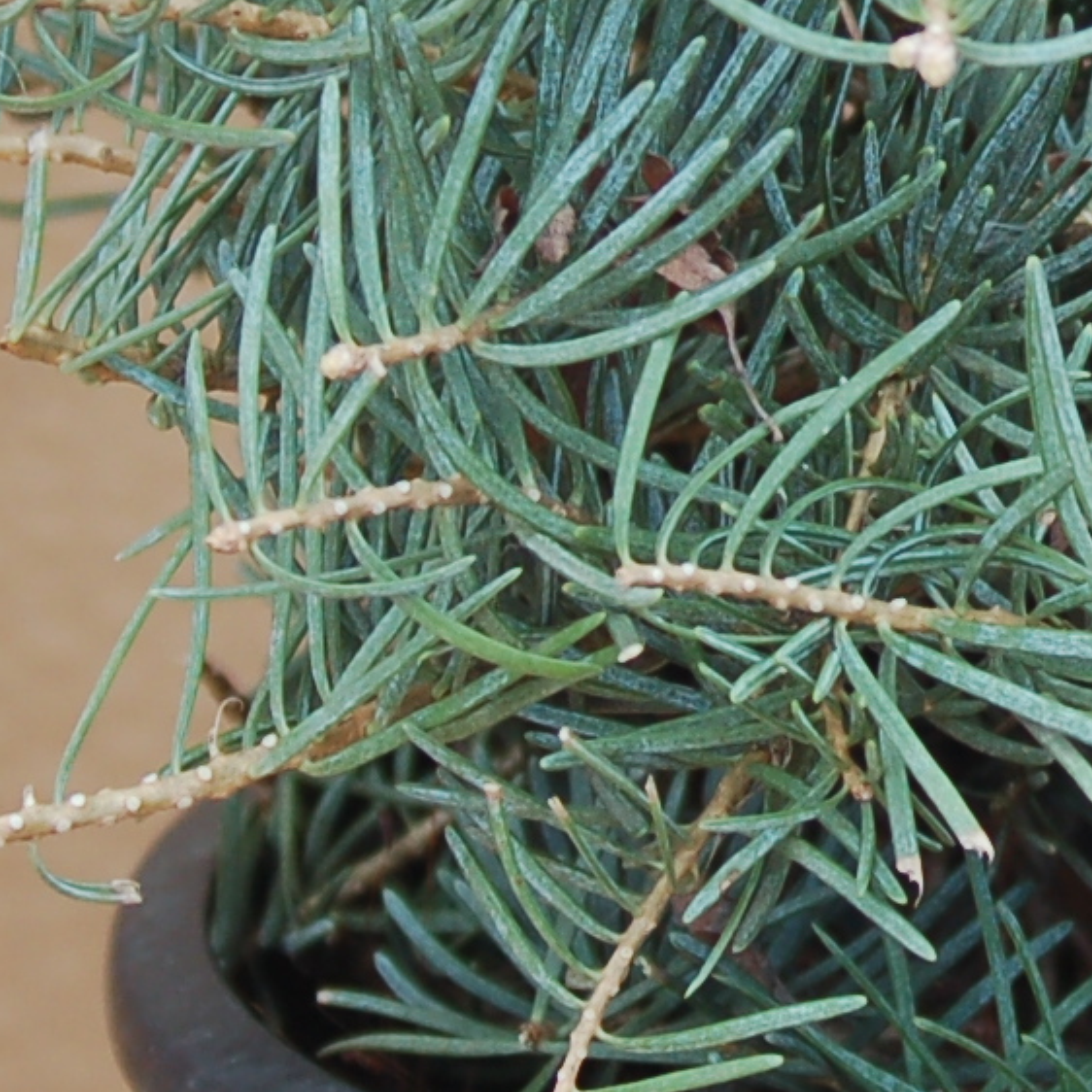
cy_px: -439
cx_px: 1795
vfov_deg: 5.3
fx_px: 11671
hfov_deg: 5.3
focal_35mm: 327
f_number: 5.6
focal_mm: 48
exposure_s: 1/125
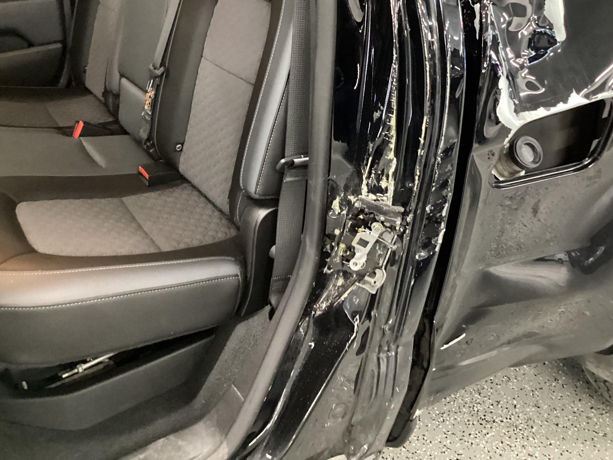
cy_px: 179
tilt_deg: -26.3
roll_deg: +1.2
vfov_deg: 37.5
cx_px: 373
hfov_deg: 48.6
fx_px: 673
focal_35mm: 38
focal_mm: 3.3
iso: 640
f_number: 2.4
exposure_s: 1/20
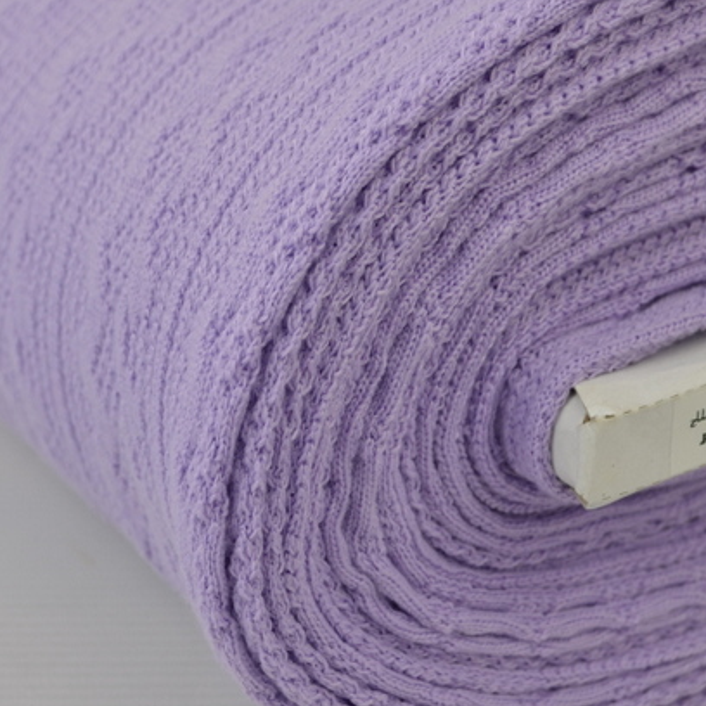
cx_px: 401
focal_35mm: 64
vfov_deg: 26.8
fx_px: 1477
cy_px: 266
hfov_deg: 26.9
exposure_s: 1/80
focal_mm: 20
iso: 100
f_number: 5.6
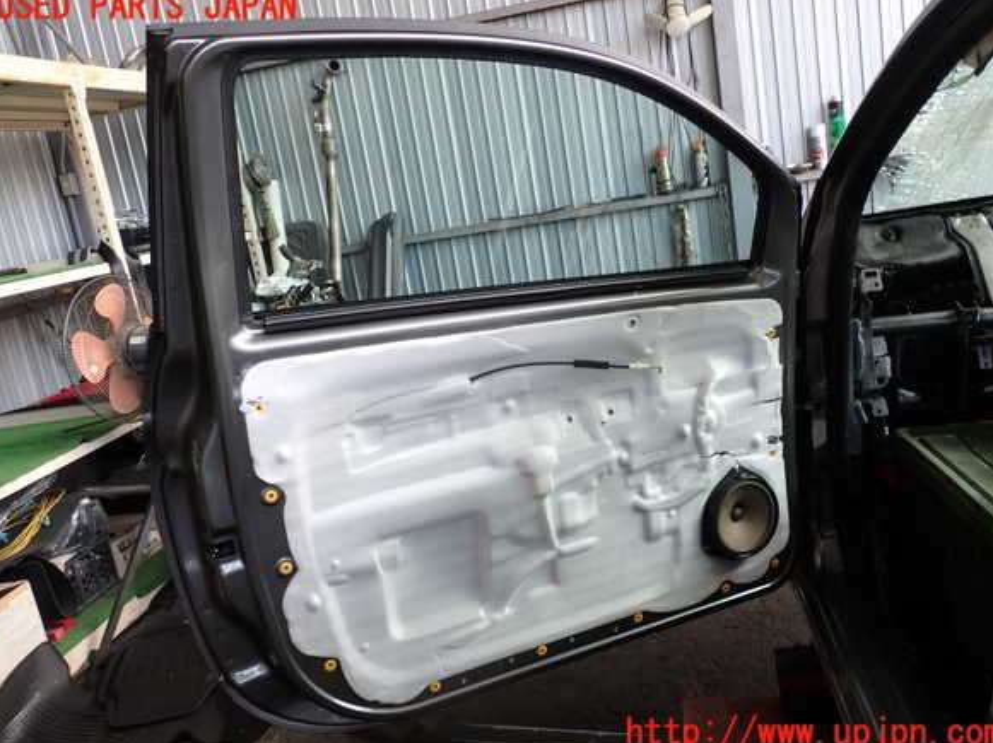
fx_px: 889
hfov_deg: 58.4
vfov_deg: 45.4
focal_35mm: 31
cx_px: 499
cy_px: 371
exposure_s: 1/60
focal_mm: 5.4
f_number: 3.2
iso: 100
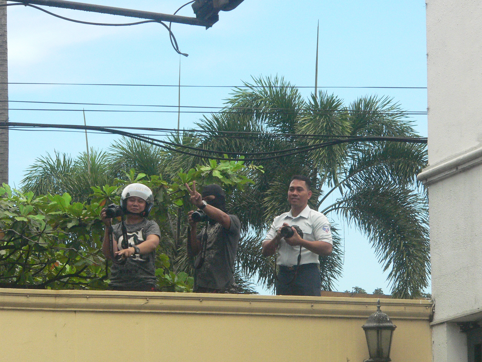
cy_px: 181
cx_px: 241
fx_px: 2353
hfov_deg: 11.7
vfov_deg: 8.8
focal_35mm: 169
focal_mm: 28.1
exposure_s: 1/800
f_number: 5.6
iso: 400
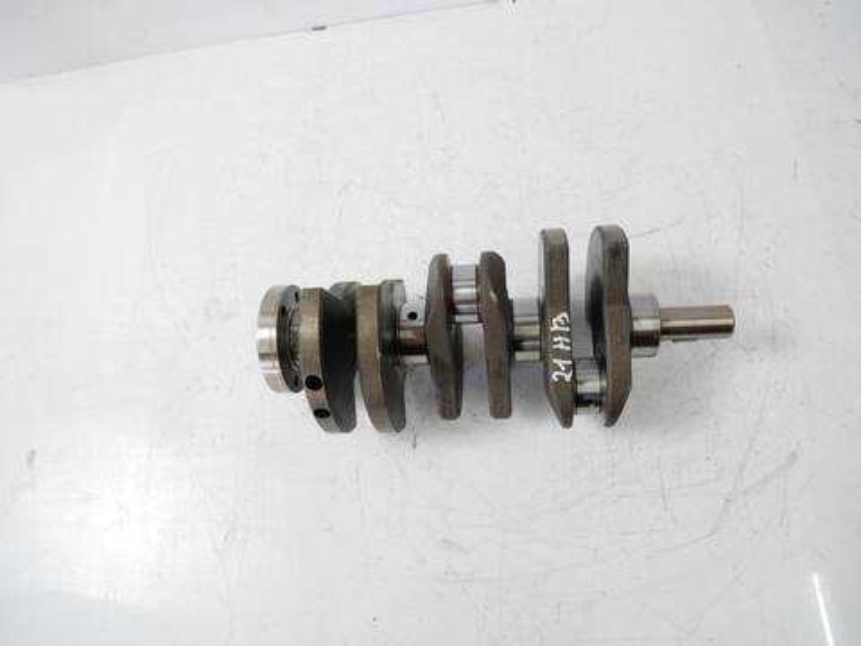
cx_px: 430
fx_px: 597
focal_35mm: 24
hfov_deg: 71.6
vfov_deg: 56.8
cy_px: 323
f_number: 3.5
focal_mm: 12
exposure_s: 1/60
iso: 500
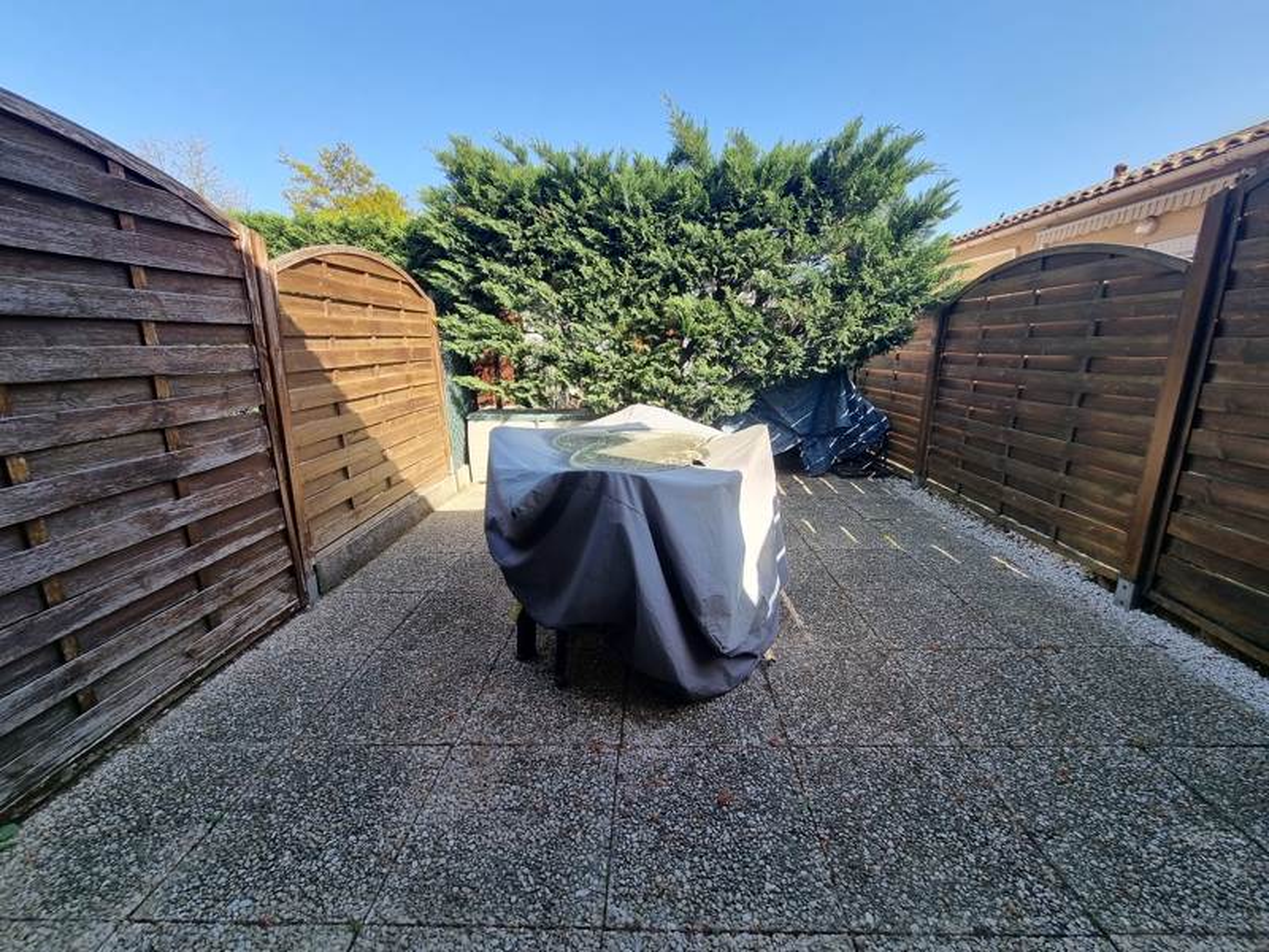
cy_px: 476
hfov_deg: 106.2
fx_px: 477
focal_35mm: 13
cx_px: 634
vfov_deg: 89.9
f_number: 2.2
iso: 50
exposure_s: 1/469
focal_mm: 2.2
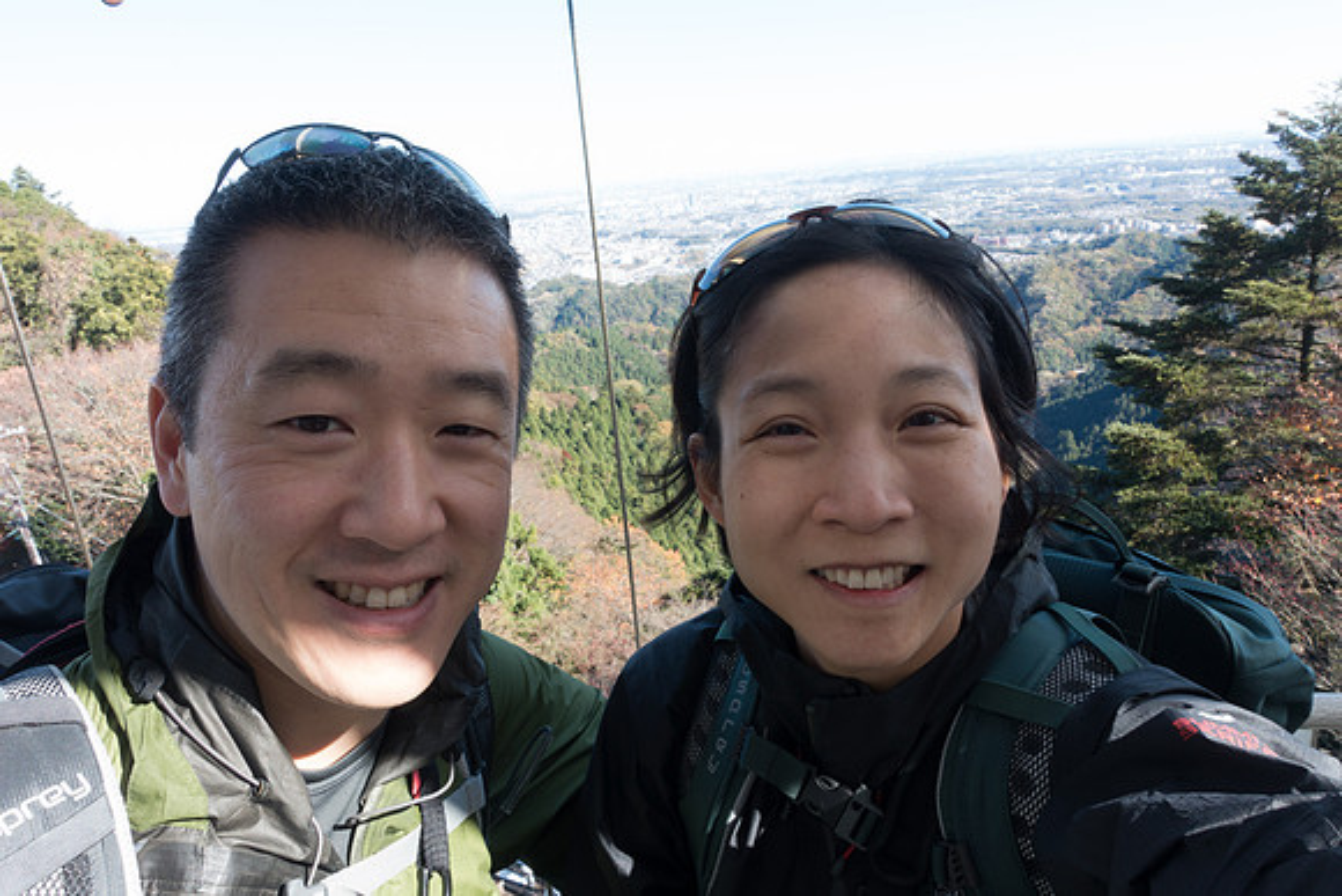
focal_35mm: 24
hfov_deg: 73.7
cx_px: 671
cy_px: 448
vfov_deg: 53.2
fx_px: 895
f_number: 10
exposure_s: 1/40
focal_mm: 8.8
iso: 125
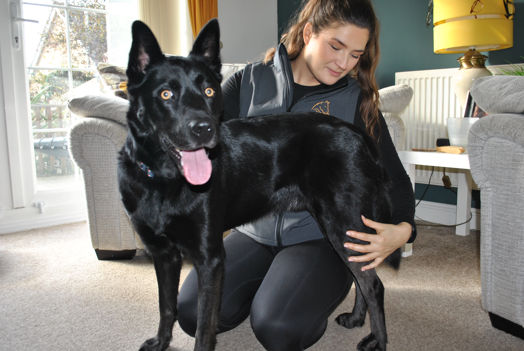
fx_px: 481
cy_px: 176
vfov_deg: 40.1
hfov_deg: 57.2
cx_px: 262
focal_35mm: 33
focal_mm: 22
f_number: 3.8
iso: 200
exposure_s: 1/60
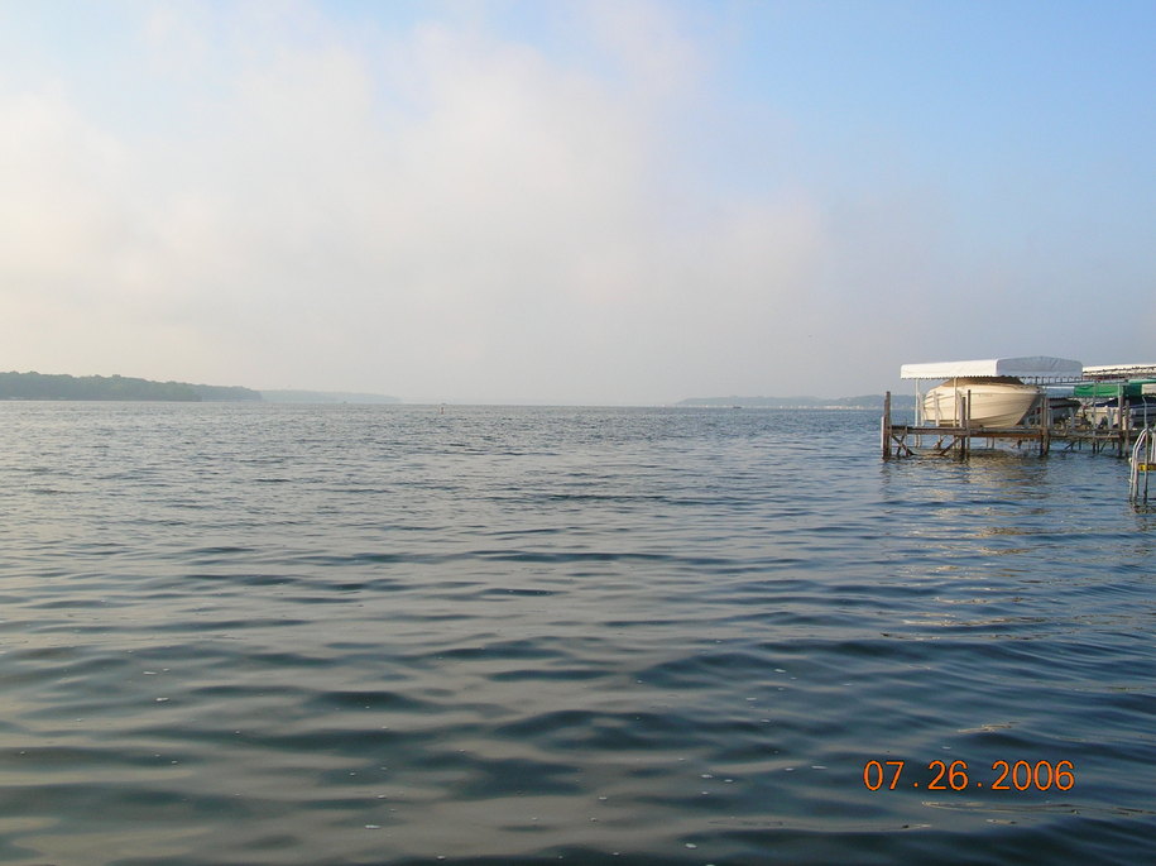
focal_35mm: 36
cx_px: 578
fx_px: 1201
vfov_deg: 39.6
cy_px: 433
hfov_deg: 51.4
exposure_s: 1/347
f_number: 3.7
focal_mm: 6
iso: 50
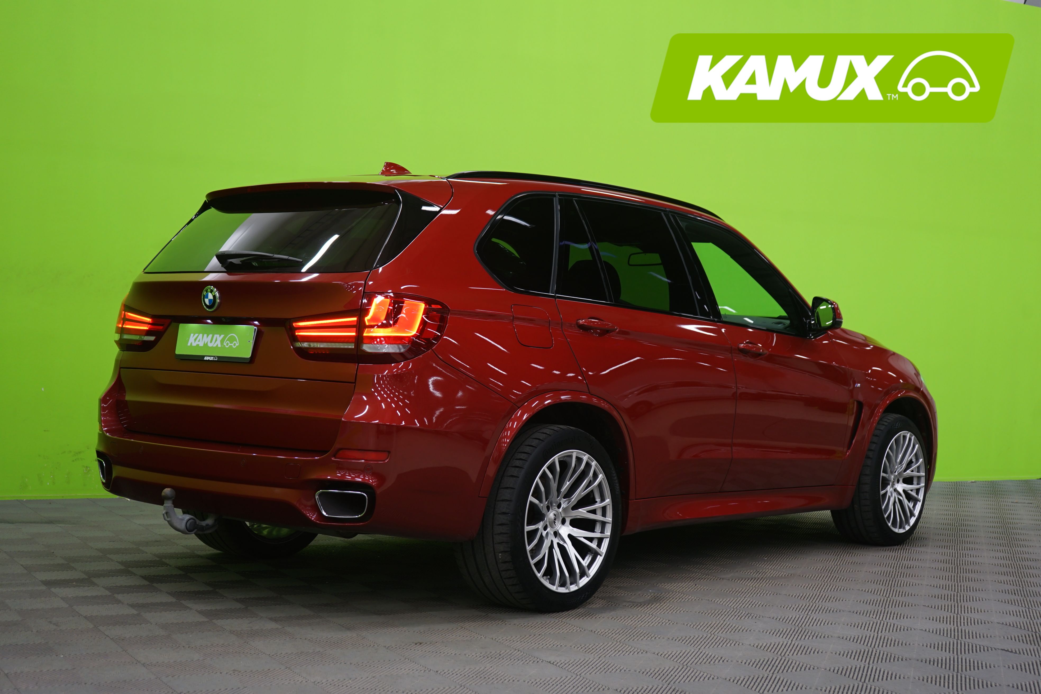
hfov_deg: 40.3
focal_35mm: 49
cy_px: 347
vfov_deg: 27.5
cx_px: 520
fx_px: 1417
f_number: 5
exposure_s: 1/8
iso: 400
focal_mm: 49
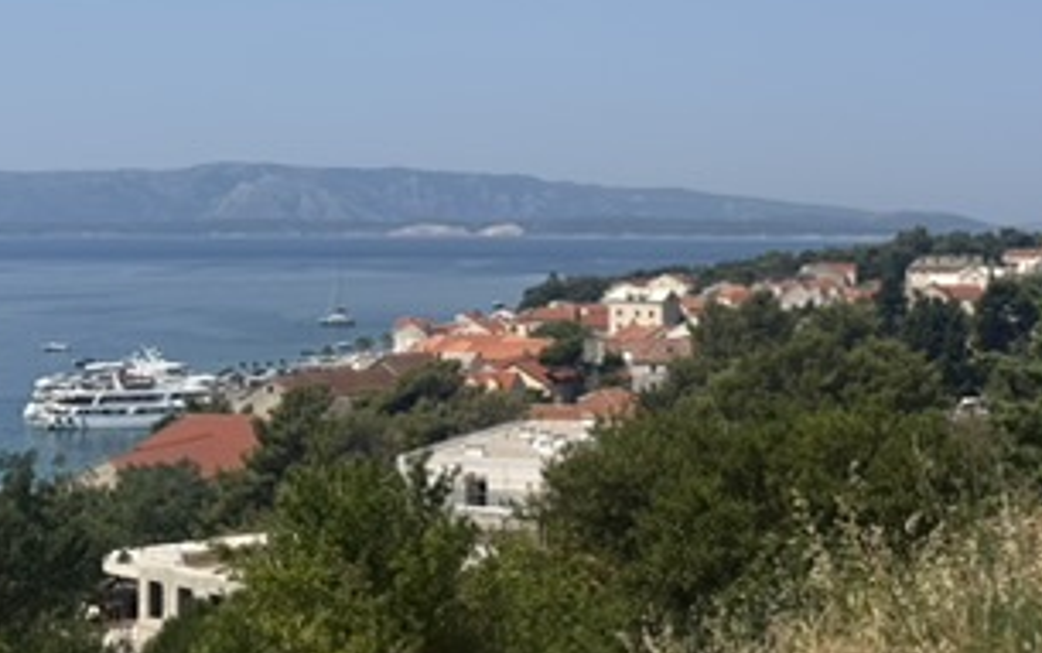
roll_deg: +0.4
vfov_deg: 16.2
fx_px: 2273
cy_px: 154
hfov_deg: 25.8
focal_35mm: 80
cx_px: 492
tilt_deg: +1.0
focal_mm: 6.76
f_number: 1.78
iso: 64
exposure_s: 1/7874
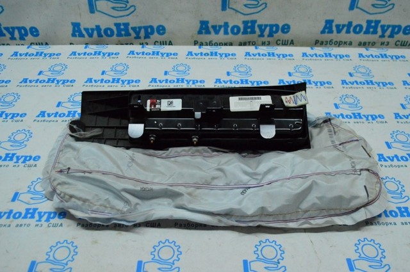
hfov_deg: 57.3
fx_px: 375
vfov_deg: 39.9
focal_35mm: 33
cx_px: 205
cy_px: 136
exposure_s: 1/800
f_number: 6.3
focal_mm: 22
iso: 6400
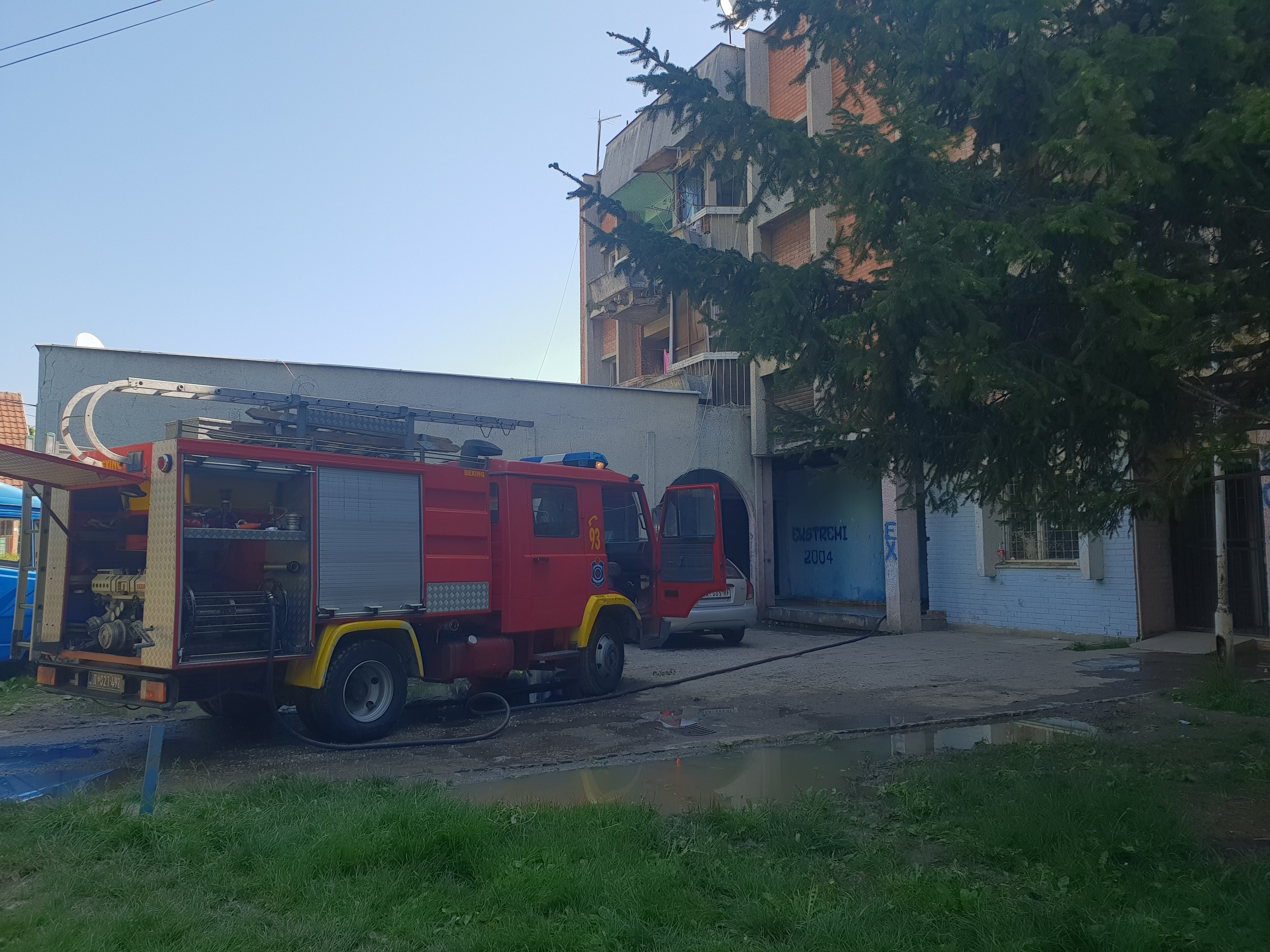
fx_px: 954
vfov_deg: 53.1
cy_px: 476
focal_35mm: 26
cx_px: 635
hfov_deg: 67.3
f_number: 2.4
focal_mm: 4.3
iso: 50
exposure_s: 1/599
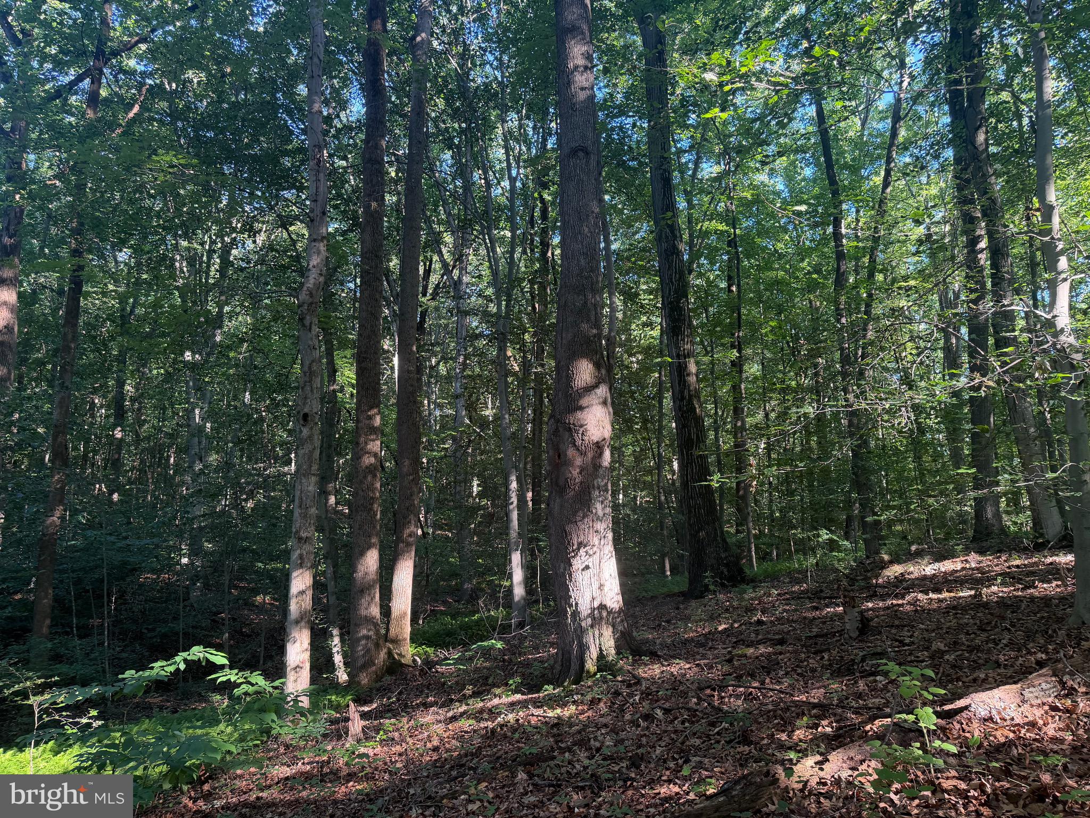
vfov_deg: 56.8
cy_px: 409
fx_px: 756
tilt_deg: +9.3
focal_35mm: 24
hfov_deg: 71.6
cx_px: 545
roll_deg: -1.1
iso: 200
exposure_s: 1/121
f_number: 1.78
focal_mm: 6.76
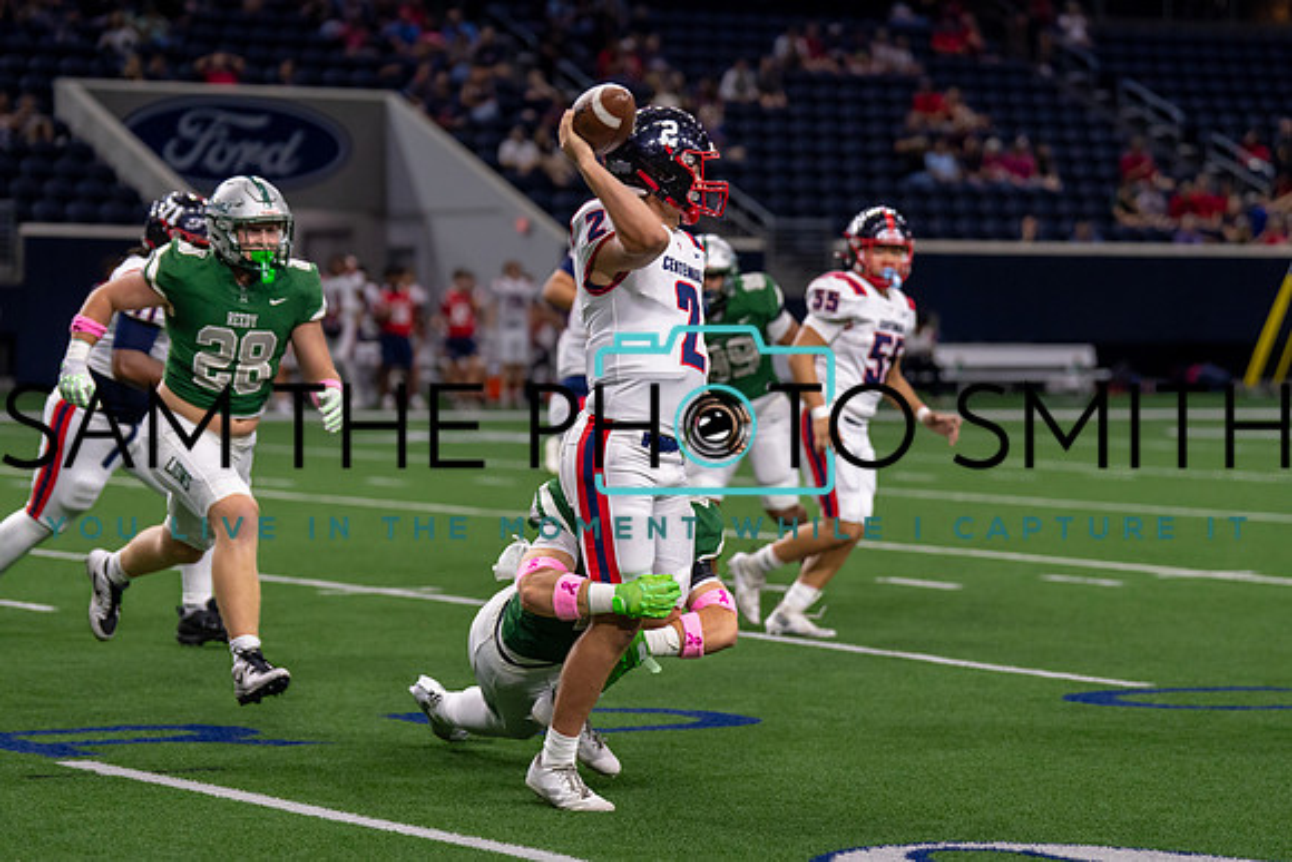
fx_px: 4654
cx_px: 619
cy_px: 477
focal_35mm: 130
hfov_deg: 15.8
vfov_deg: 10.6
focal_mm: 108
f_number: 2.8
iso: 2000
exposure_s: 1/1000
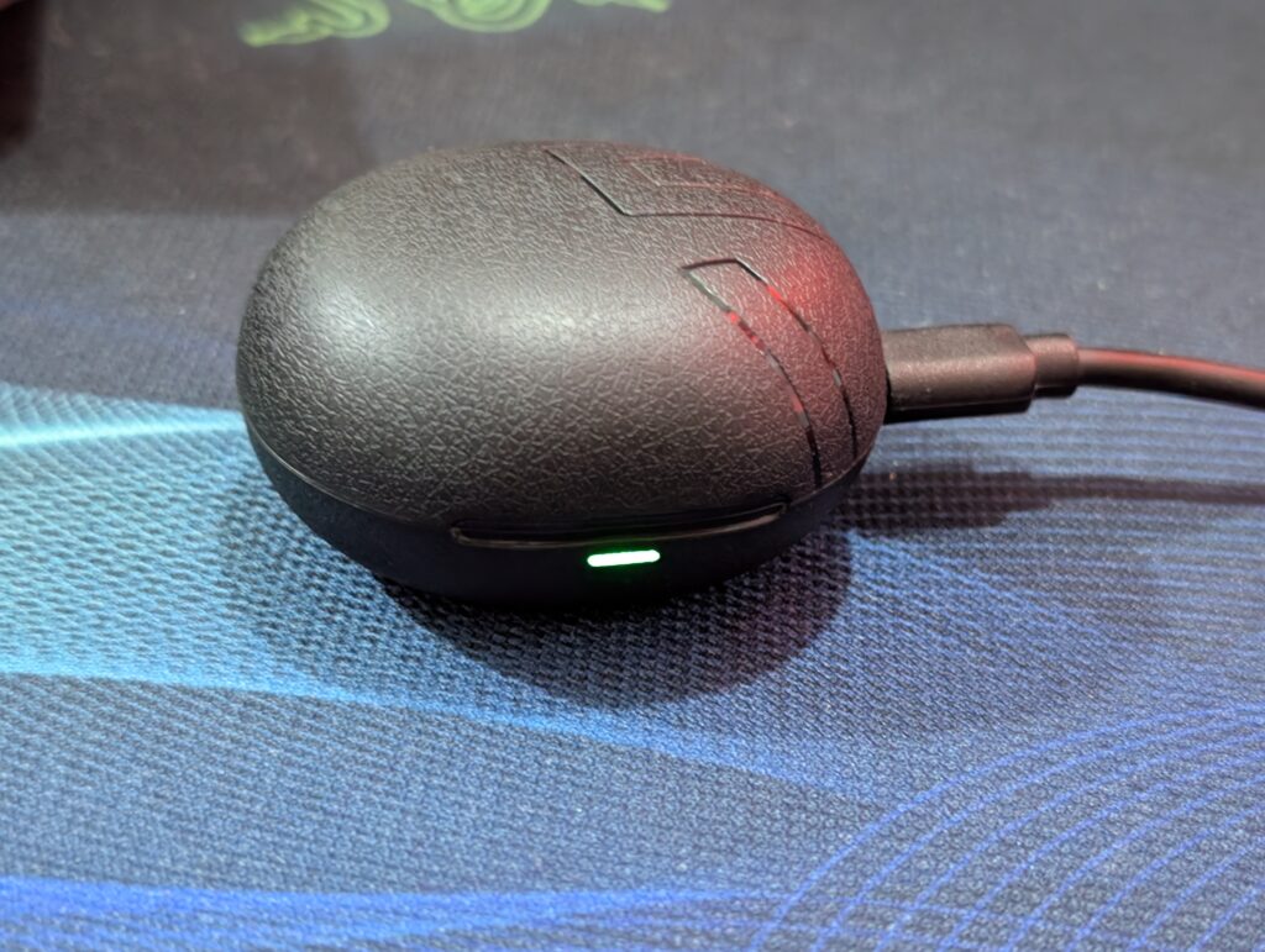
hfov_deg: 38.9
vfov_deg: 29.7
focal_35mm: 49
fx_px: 1793
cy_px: 476
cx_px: 632
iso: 775
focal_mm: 6.9
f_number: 1.68
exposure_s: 1/25
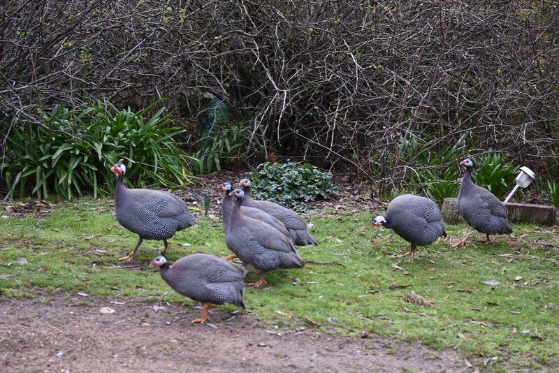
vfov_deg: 11.4
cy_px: 186
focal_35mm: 120
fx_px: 1864
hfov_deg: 17.1
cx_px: 280
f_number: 4
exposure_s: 1/125
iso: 125
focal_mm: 80
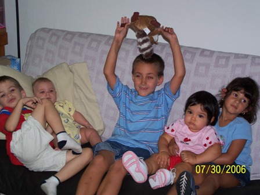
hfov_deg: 30.3
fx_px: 481
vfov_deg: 22.9
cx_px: 130
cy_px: 98
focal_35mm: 64
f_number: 3.2
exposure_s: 1/60
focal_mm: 10.7
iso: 140
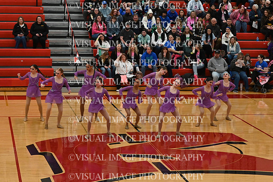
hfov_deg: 19.5
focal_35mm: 105
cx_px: 136
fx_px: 796
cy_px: 91
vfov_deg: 13.0
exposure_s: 1/400
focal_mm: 70
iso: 5000
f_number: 4
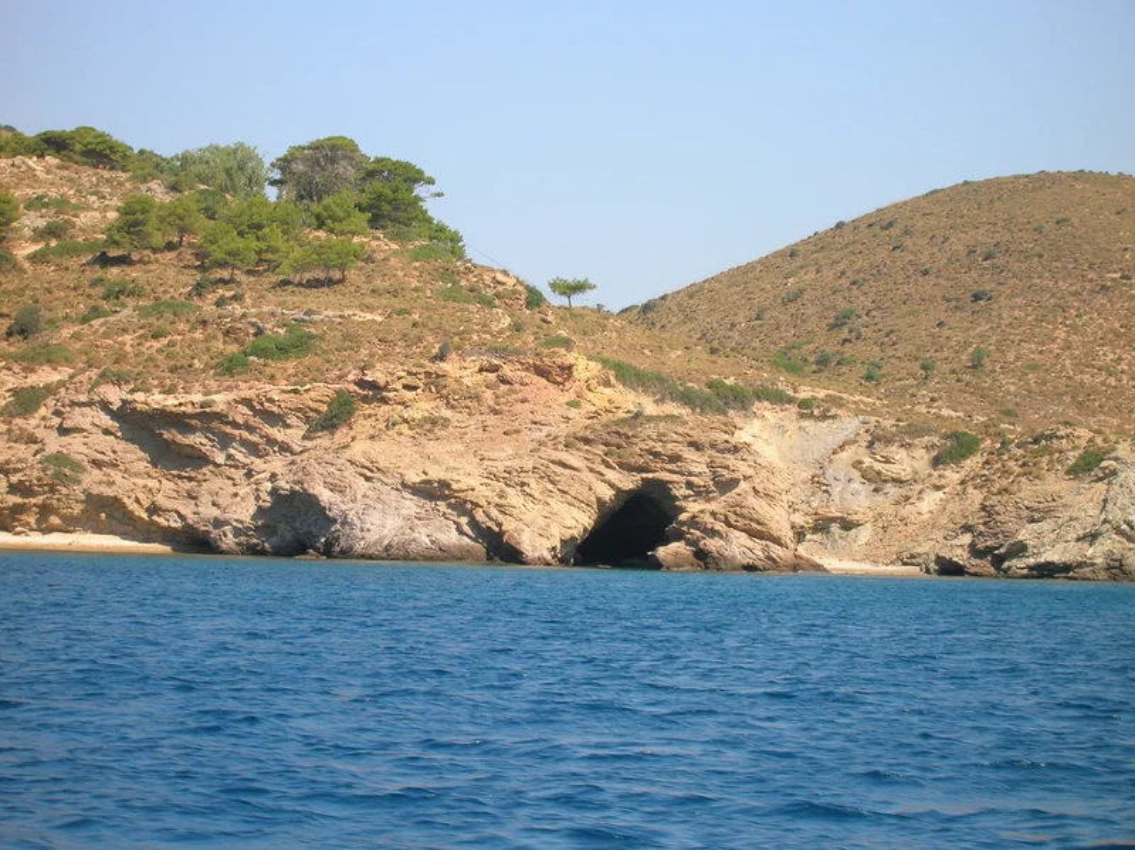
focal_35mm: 102
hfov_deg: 19.3
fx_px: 3342
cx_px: 568
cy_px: 425
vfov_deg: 14.5
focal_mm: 17.1
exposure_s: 1/94.1
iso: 50
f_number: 8.2
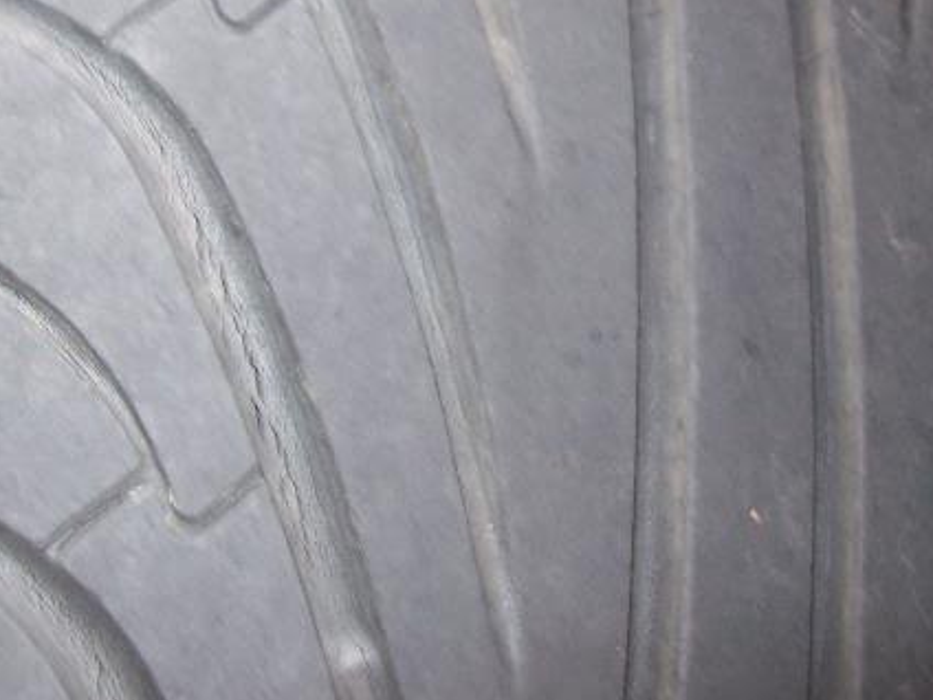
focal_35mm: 68
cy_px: 145
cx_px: 546
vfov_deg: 21.4
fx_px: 1833
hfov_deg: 28.5
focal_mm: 6
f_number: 2.7
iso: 80
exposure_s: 1/64
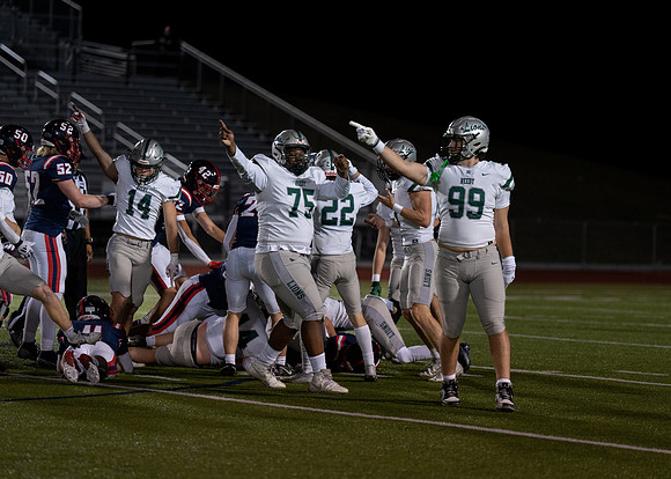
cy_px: 242
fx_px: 3147
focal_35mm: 165
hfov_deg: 12.2
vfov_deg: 8.7
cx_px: 364
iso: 1600
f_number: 2.8
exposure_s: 1/1000
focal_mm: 155
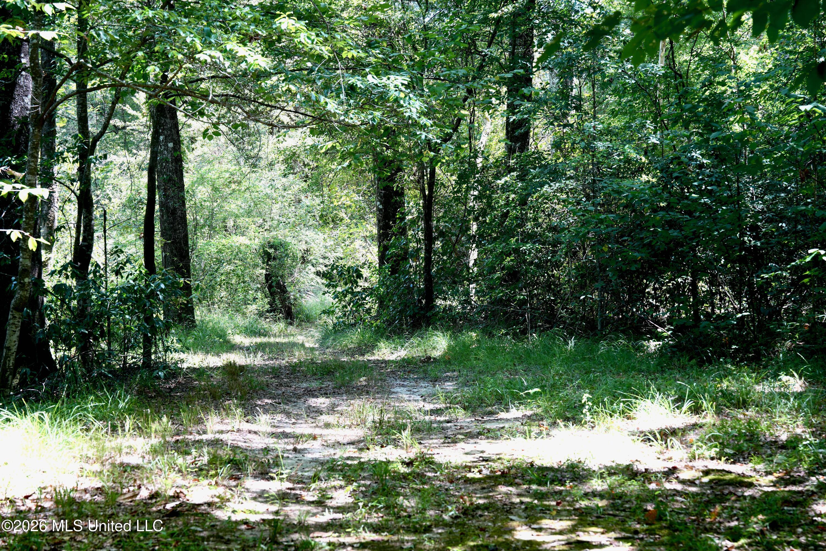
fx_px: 1606
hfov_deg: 28.8
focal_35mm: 70
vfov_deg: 19.5
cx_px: 413
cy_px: 276
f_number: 6.3
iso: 160
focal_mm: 70
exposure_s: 1/30
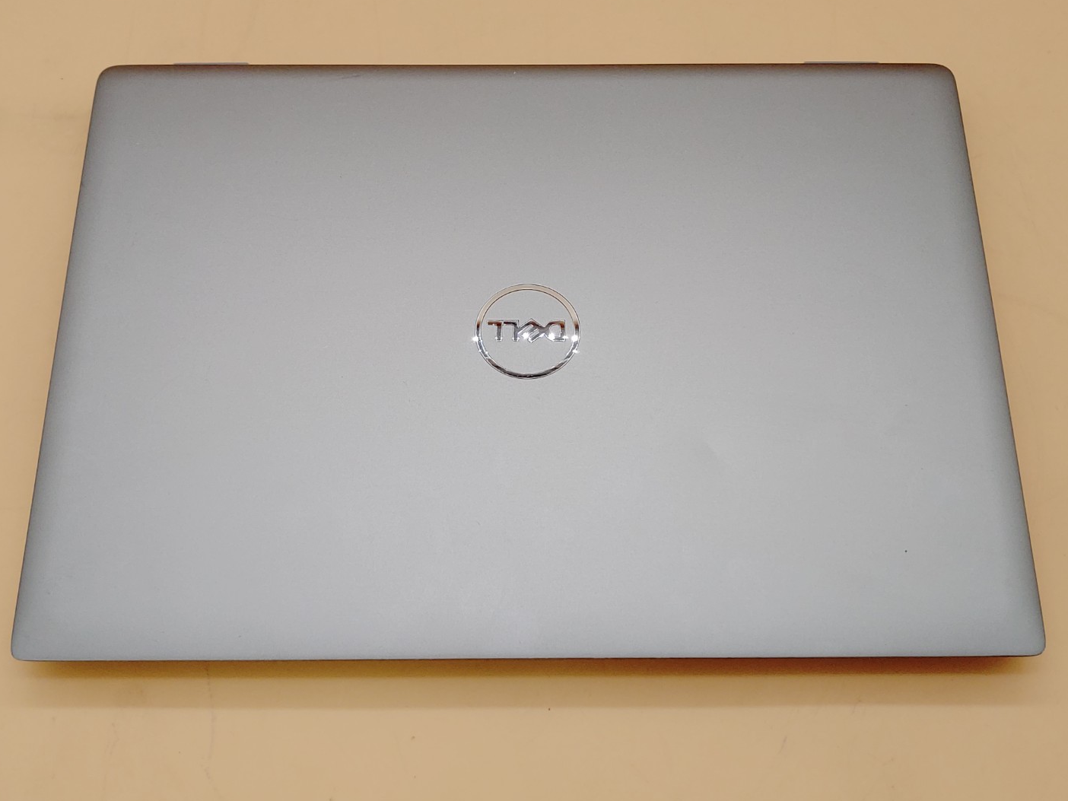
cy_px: 399
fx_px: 1234
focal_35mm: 40
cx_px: 532
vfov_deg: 36.0
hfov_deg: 46.8
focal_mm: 4.36
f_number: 1.8
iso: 50
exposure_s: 1/113
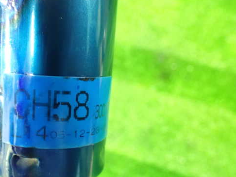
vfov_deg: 38.6
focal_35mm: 37
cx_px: 92
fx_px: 252
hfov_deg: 49.7
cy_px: 98
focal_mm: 5.4
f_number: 2.3
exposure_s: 1/20
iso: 1600
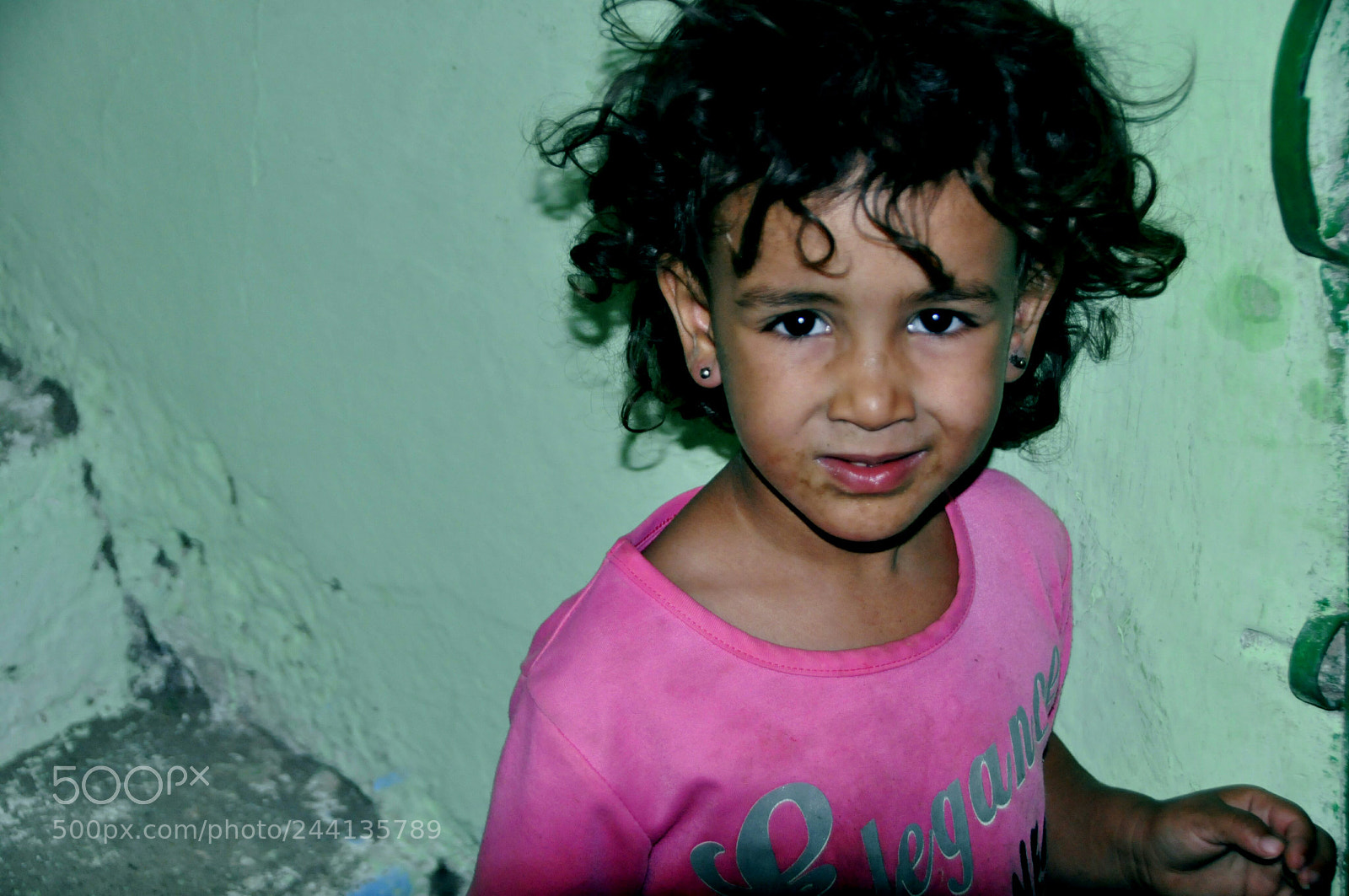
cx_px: 674
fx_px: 2807
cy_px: 448
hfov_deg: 27.0
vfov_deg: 18.1
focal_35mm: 75
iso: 800
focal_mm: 50
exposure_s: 1/60
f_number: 4.8
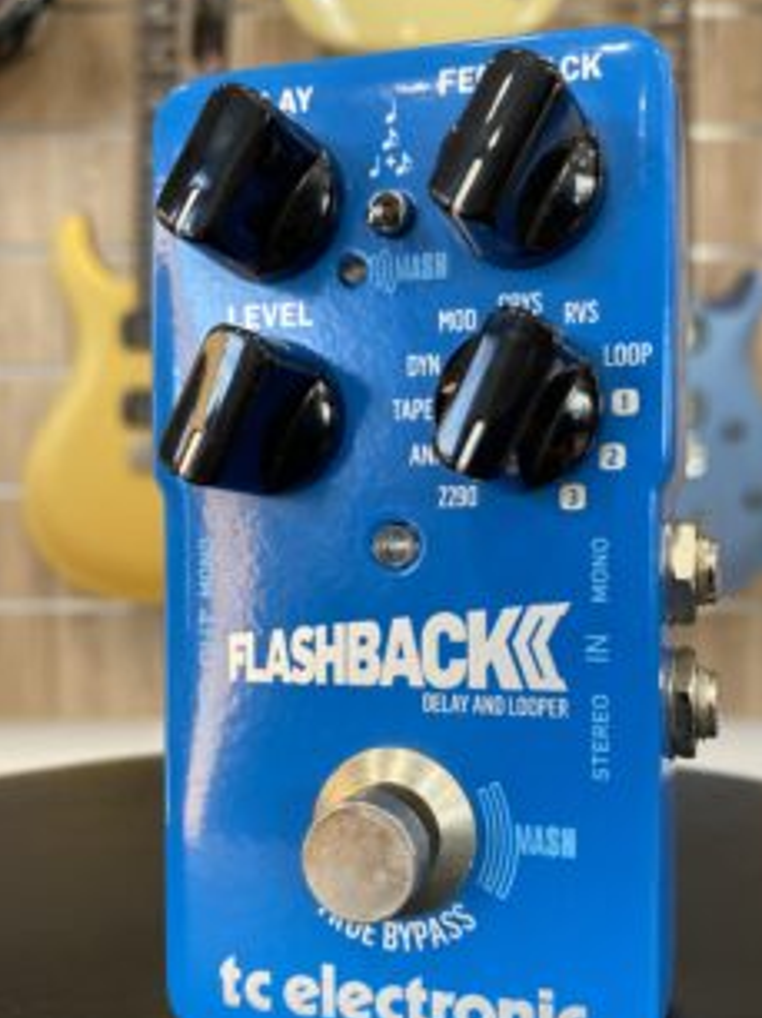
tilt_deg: -5.4
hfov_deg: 41.6
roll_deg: +0.2
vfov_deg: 53.9
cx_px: 439
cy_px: 562
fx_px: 999
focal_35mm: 34
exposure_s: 1/100
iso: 125
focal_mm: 4.25
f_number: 1.8
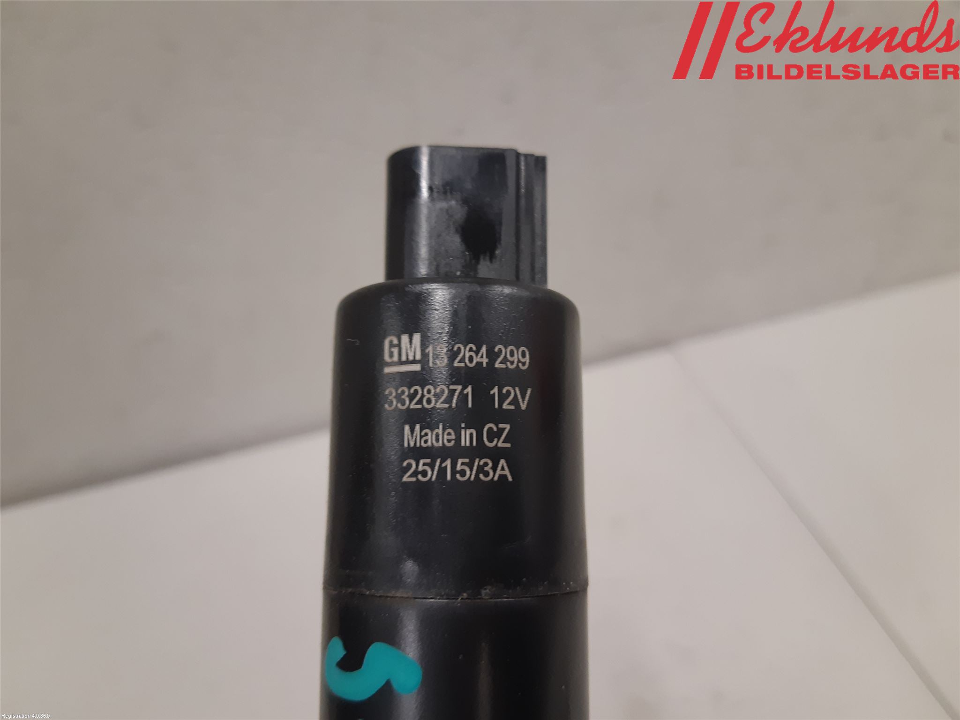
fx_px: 721
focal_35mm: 26
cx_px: 480
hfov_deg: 67.3
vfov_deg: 53.1
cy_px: 360
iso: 160
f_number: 1.7
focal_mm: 3.93
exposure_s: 1/50
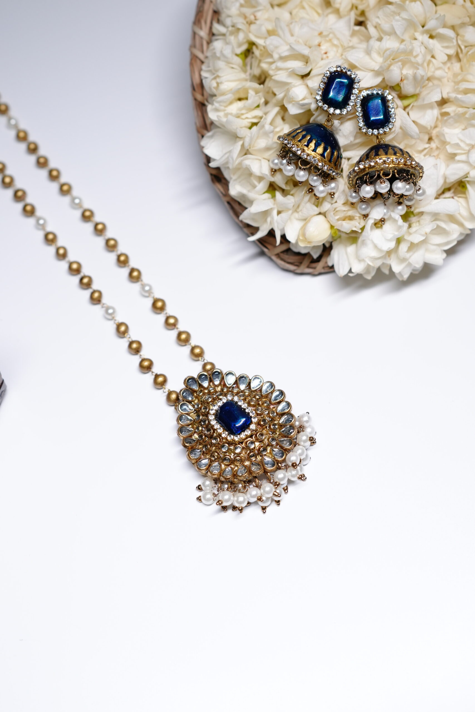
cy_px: 356
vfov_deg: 38.2
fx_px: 1029
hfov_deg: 26.0
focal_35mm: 52
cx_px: 238
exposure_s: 1/200
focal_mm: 35
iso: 250
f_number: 3.2
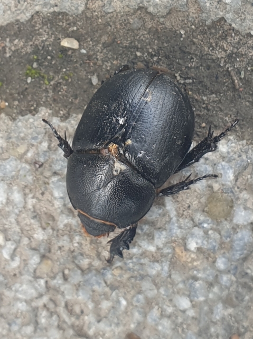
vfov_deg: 67.3
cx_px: 126
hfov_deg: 53.0
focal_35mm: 26
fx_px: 254
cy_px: 170
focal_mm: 4.3
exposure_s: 1/100
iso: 50
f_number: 2.4
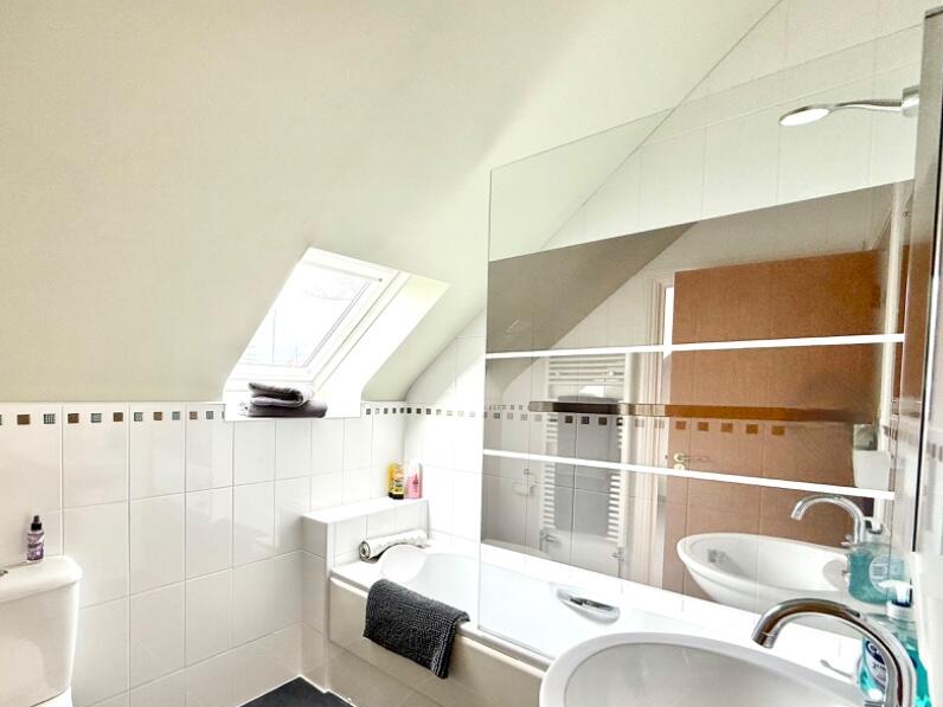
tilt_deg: -1.9
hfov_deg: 86.2
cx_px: 360
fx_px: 490
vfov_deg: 71.1
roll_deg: -1.1
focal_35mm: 18
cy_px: 411
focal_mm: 2.22
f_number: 2.2
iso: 64
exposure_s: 1/102
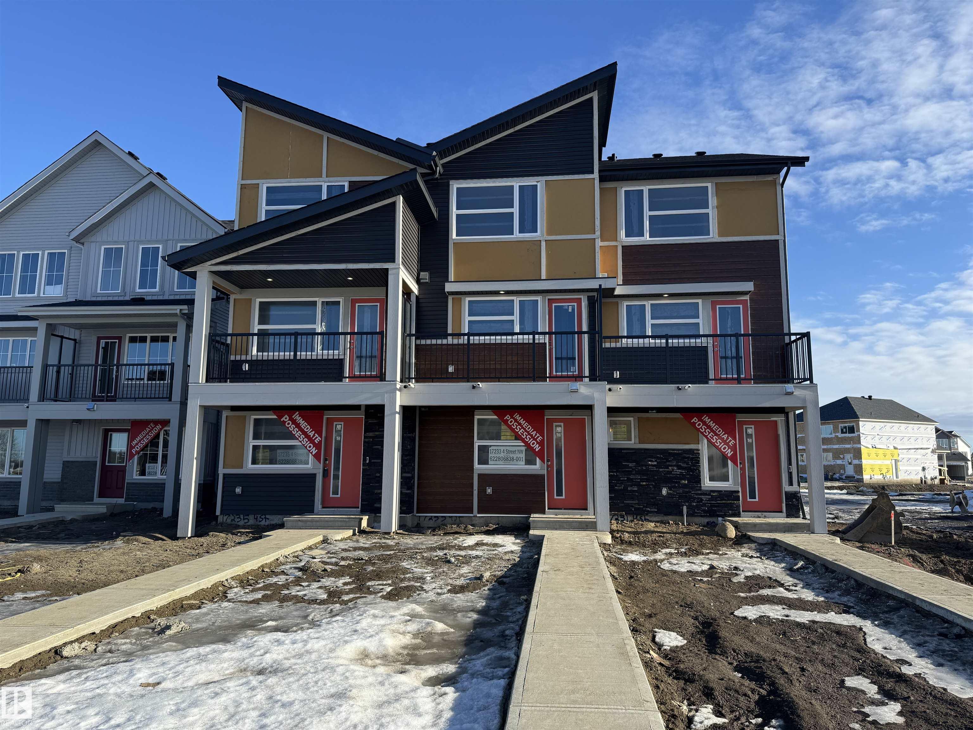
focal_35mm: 24
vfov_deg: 56.8
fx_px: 675
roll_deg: -0.3
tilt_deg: +8.3
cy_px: 365
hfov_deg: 71.6
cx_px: 486
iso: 80
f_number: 1.78
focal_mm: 6.76
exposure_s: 1/2959
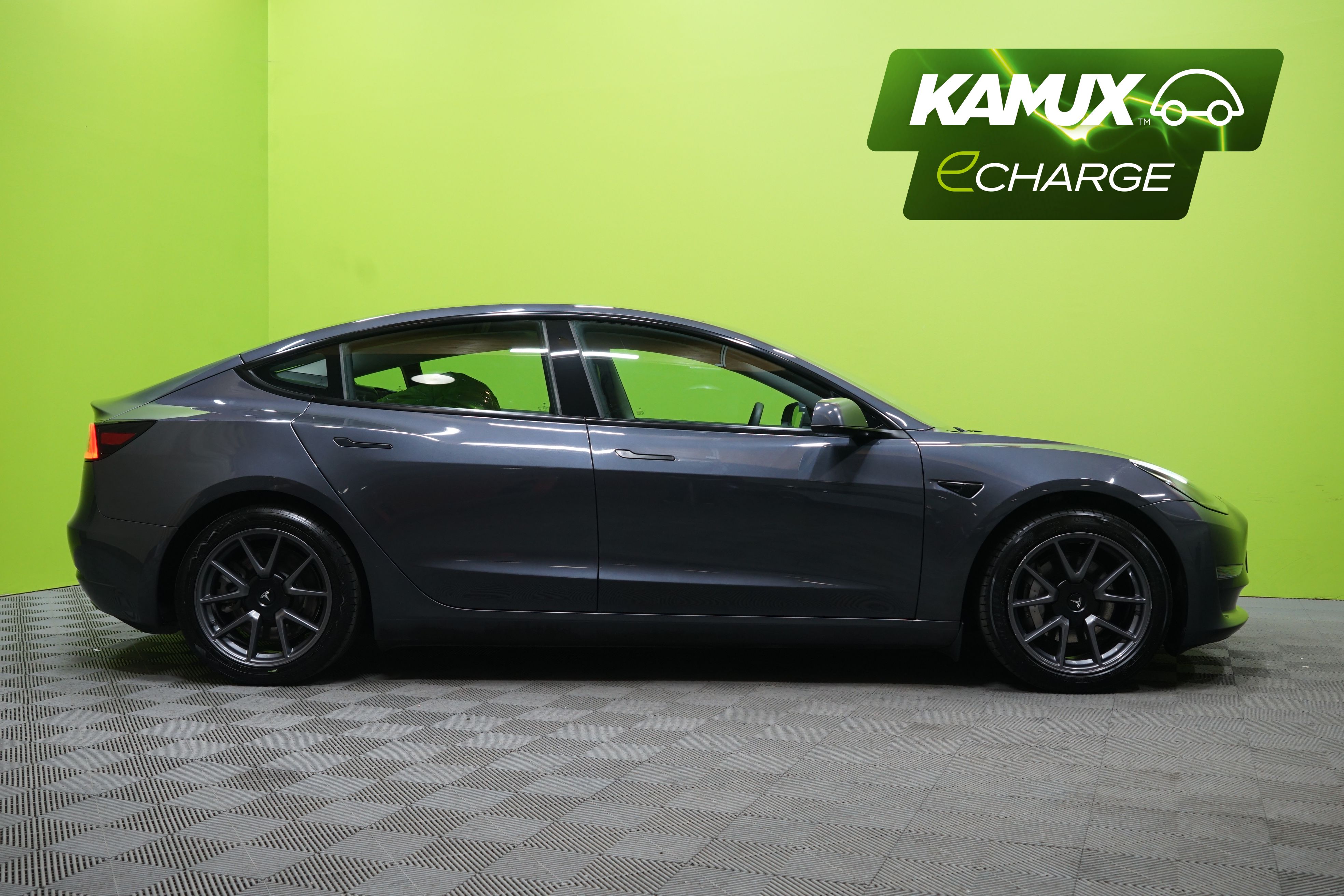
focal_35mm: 36
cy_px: 448
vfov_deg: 36.9
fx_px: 1344
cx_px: 672
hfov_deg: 53.1
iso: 800
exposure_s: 1/20
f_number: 5.6
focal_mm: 36
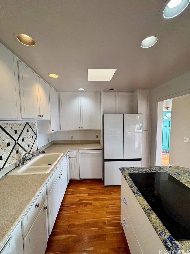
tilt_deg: -3.5
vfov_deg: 102.1
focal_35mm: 14
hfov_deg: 85.7
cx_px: 95
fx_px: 102
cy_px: 127
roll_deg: +0.8
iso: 125
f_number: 2.2
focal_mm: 2.22
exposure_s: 1/120
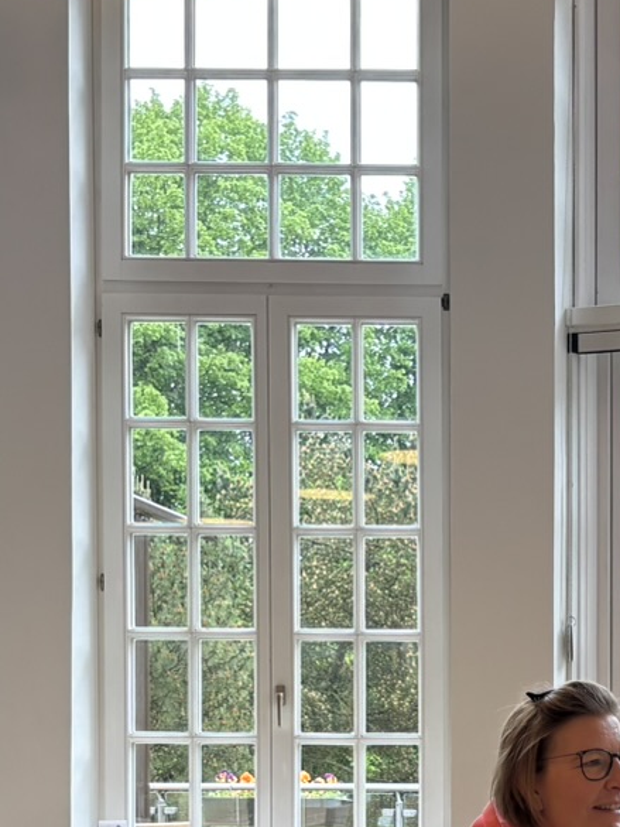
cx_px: 655
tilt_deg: -1.6
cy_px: 793
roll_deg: -0.5
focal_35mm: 91
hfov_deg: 15.9
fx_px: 2172
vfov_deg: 20.9
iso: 64
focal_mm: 5.96
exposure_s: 1/100
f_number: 1.6
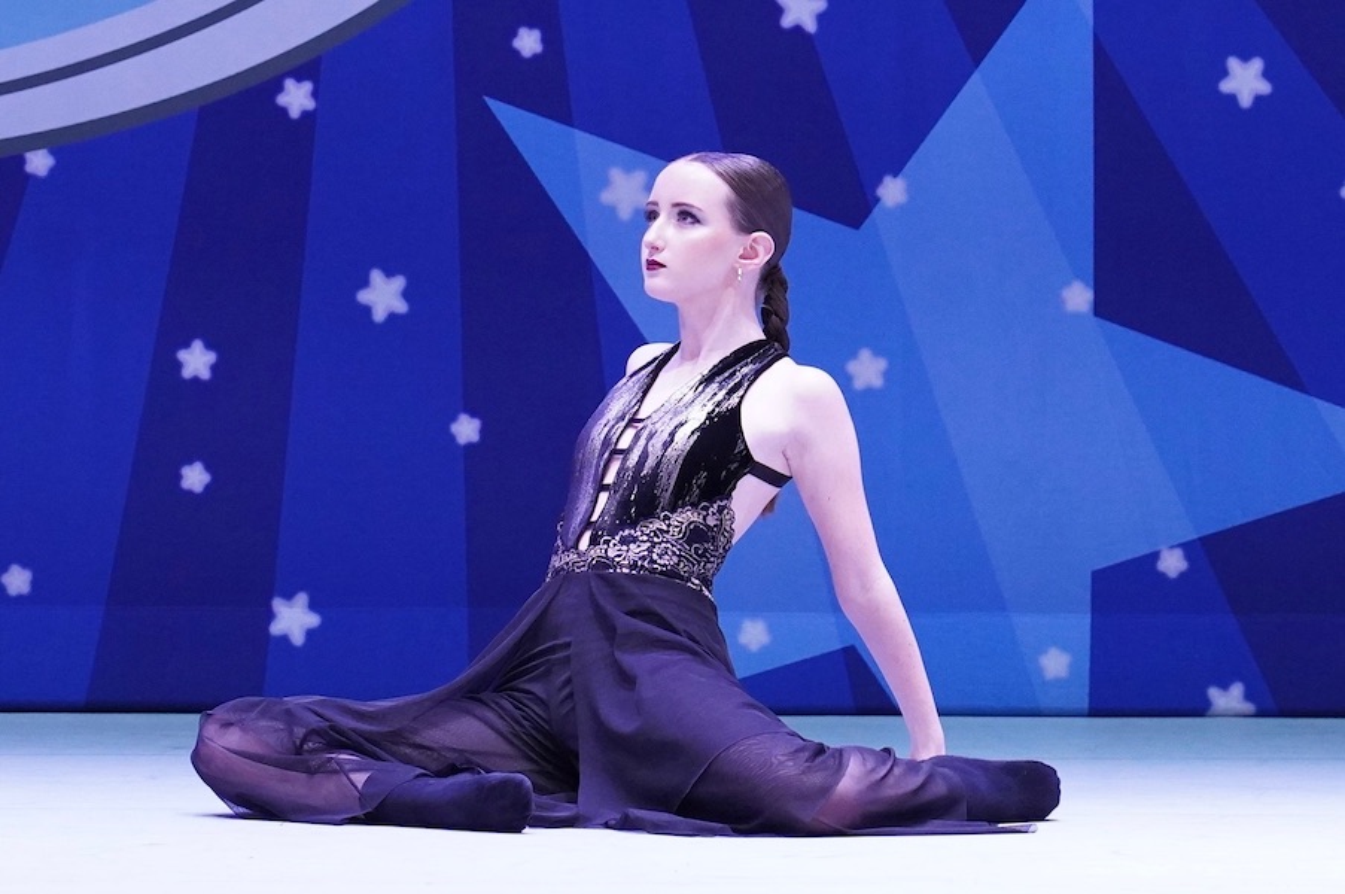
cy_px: 447
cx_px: 672
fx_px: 3919
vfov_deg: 13.0
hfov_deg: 19.5
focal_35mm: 105
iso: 6400
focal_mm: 105
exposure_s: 1/800
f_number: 5
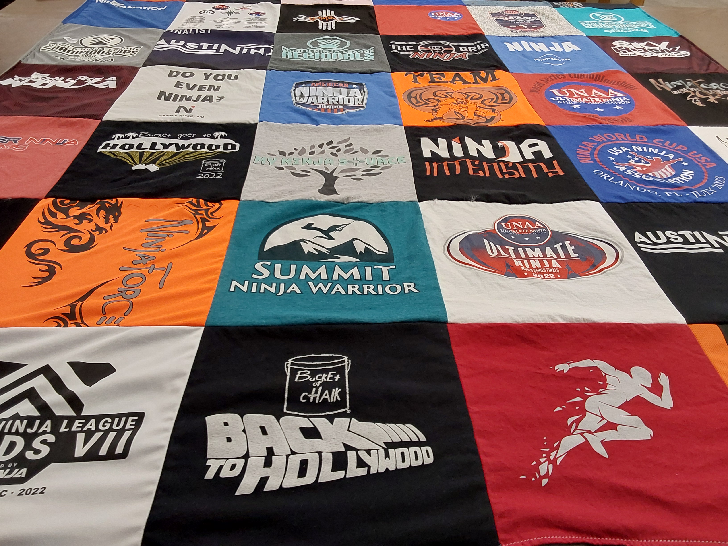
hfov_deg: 63.4
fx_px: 589
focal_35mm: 28
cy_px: 273
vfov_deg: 49.7
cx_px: 364
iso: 64
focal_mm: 2.91
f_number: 1.9
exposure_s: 1/60
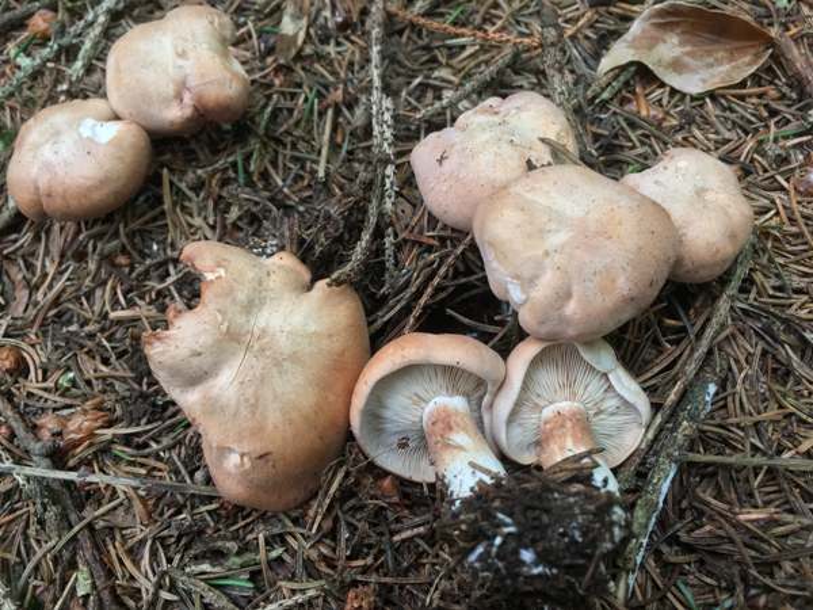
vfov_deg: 48.2
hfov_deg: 61.7
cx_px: 406
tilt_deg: -68.8
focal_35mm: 29
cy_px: 305
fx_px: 681
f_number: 2.2
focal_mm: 4.15
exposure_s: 1/33
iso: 100
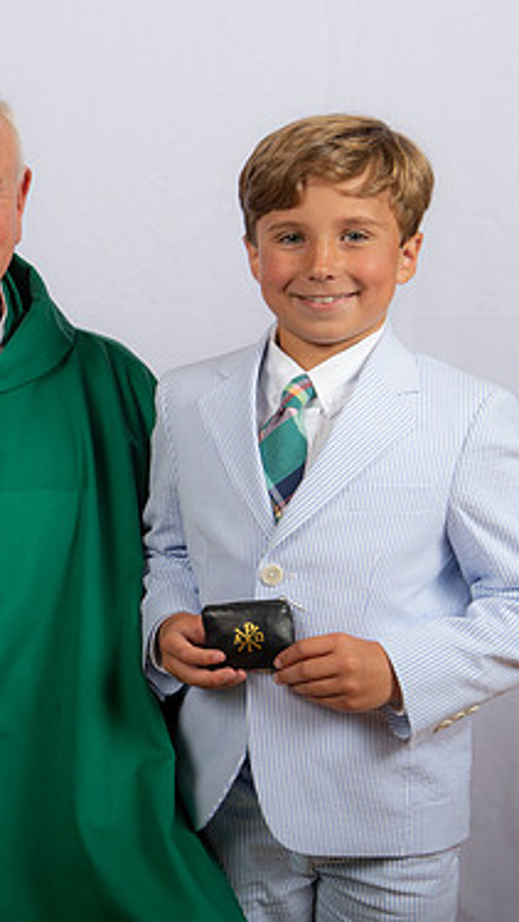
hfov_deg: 14.6
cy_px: 472
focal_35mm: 81
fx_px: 1981
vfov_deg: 26.2
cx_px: -52
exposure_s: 1/200
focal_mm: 50
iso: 320
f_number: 8
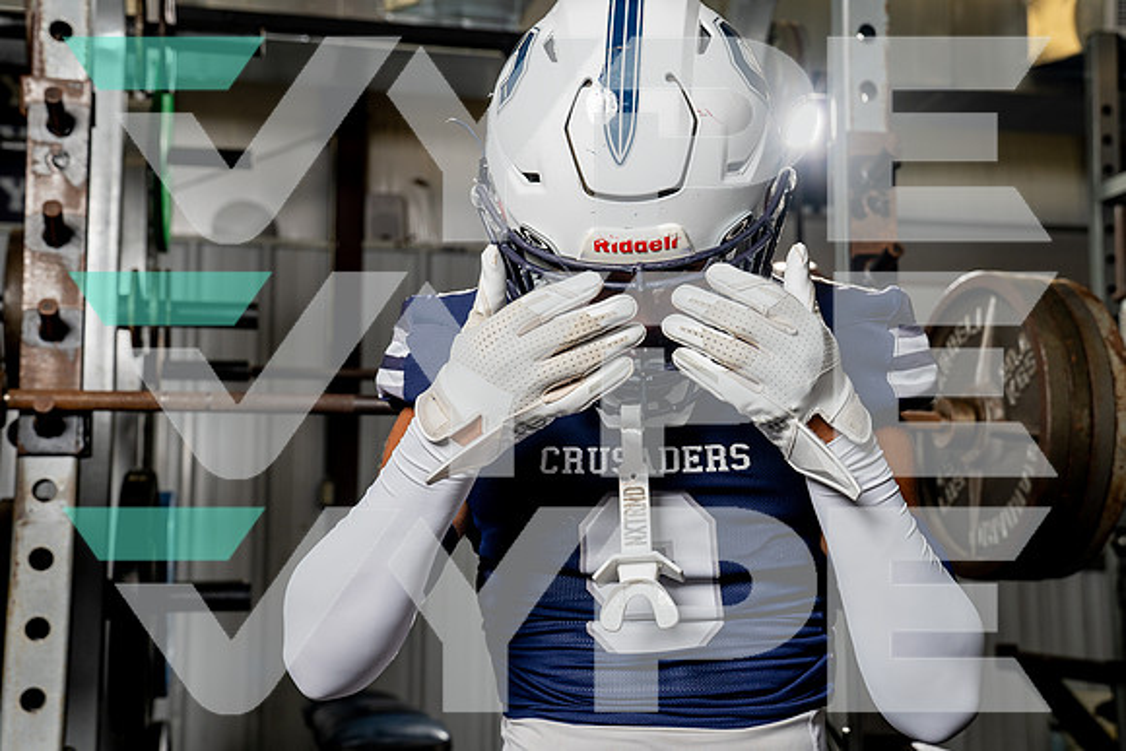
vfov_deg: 28.2
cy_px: 368
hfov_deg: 41.2
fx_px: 1498
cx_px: 552
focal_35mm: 48
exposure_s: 1/250
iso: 250
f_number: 5.6
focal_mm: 45
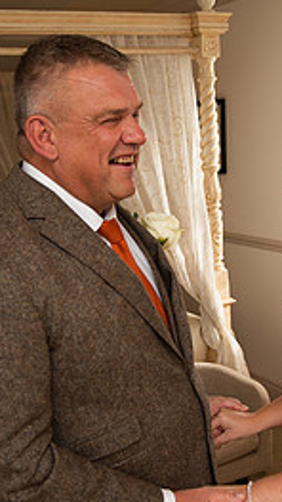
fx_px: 691
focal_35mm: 52
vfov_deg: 39.8
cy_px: 276
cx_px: 136
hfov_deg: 23.1
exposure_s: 1/100
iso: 160
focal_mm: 19
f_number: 2.8
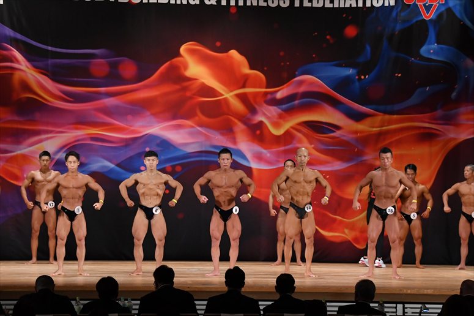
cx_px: 237
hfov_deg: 17.5
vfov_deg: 11.7
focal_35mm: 117
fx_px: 1540
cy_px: 158
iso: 3200
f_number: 5.6
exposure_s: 1/400
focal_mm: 78
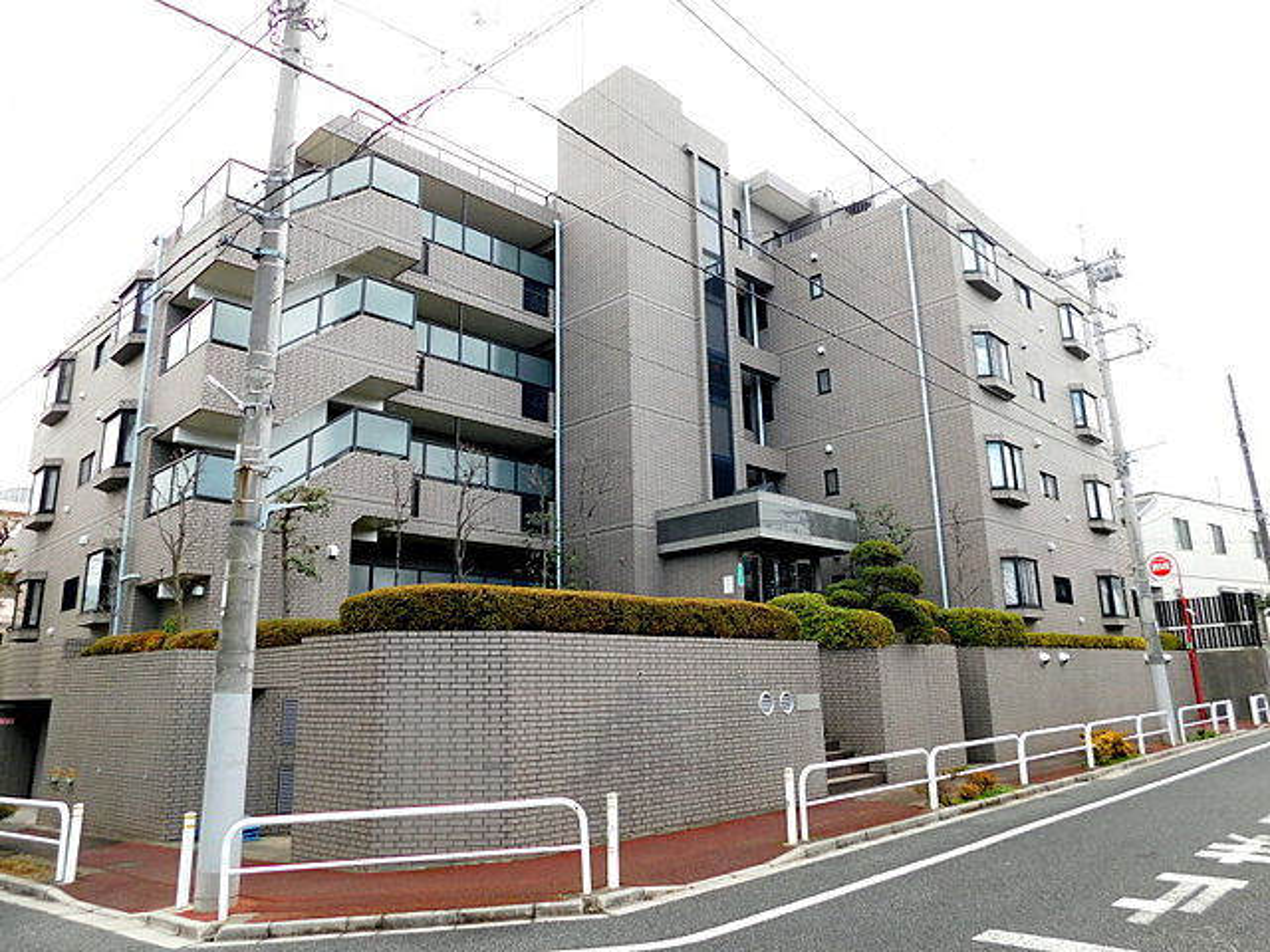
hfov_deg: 73.9
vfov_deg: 58.9
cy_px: 476
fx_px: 844
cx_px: 635
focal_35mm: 23
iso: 125
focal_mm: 4
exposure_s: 1/200
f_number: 3
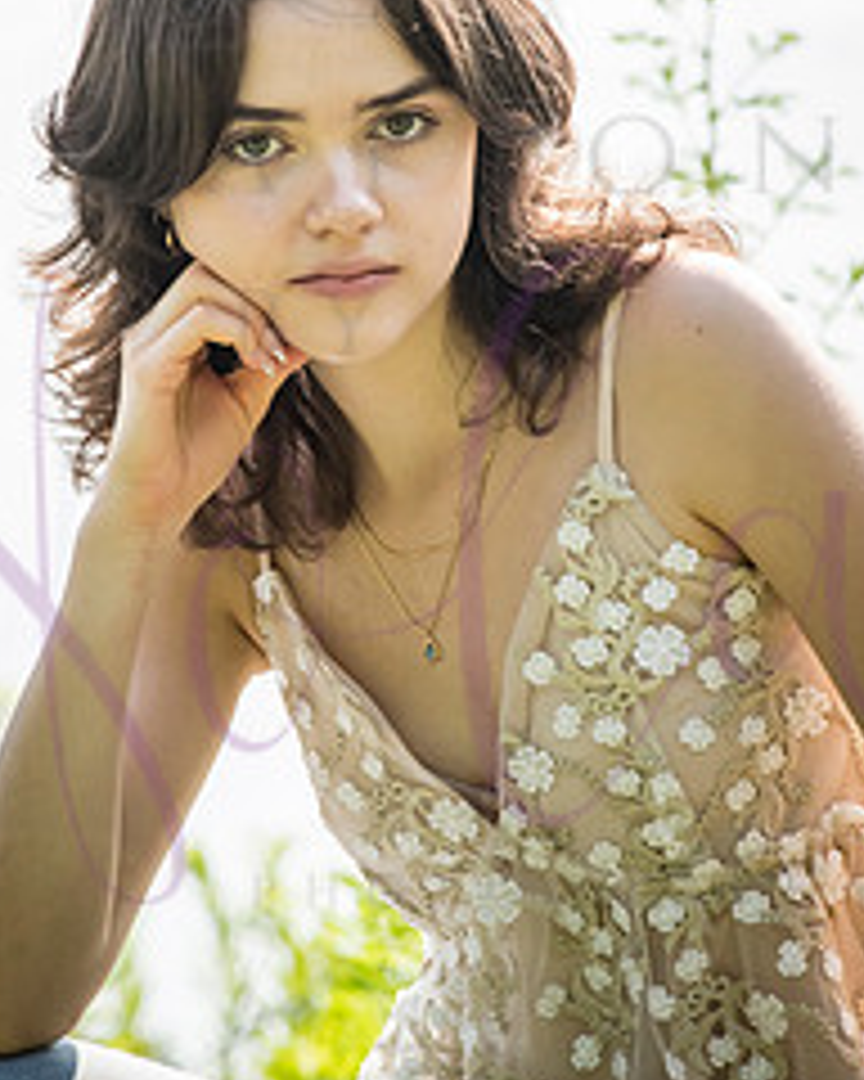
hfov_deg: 4.4
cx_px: 369
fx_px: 11251
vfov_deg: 5.5
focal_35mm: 352
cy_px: 315
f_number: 8
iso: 400
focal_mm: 200
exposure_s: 1/320
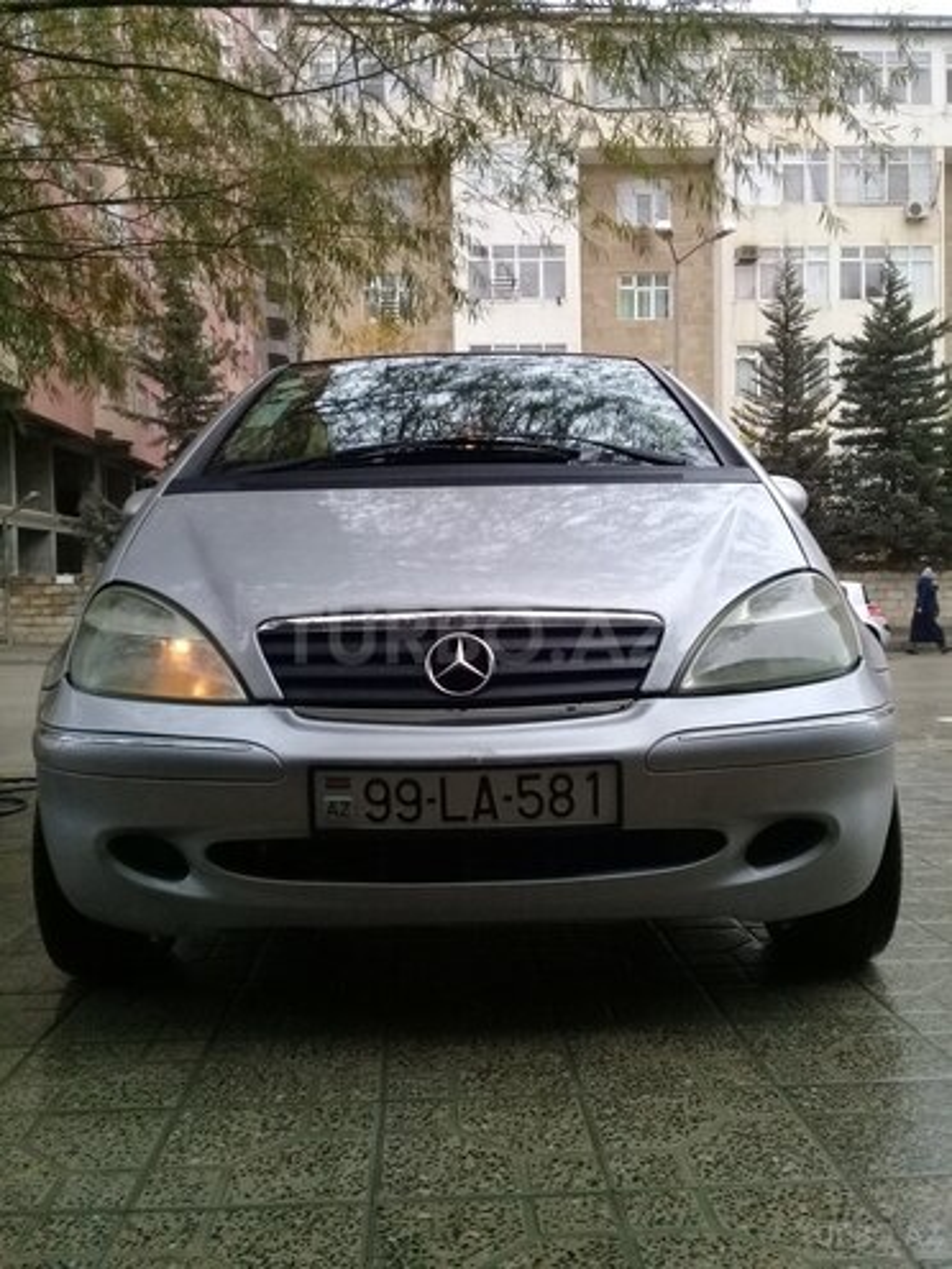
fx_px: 1137
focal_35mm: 31
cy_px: 634
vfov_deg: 58.4
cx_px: 476
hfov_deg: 45.4
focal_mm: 3.3
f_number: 2.2
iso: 125
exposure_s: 1/33
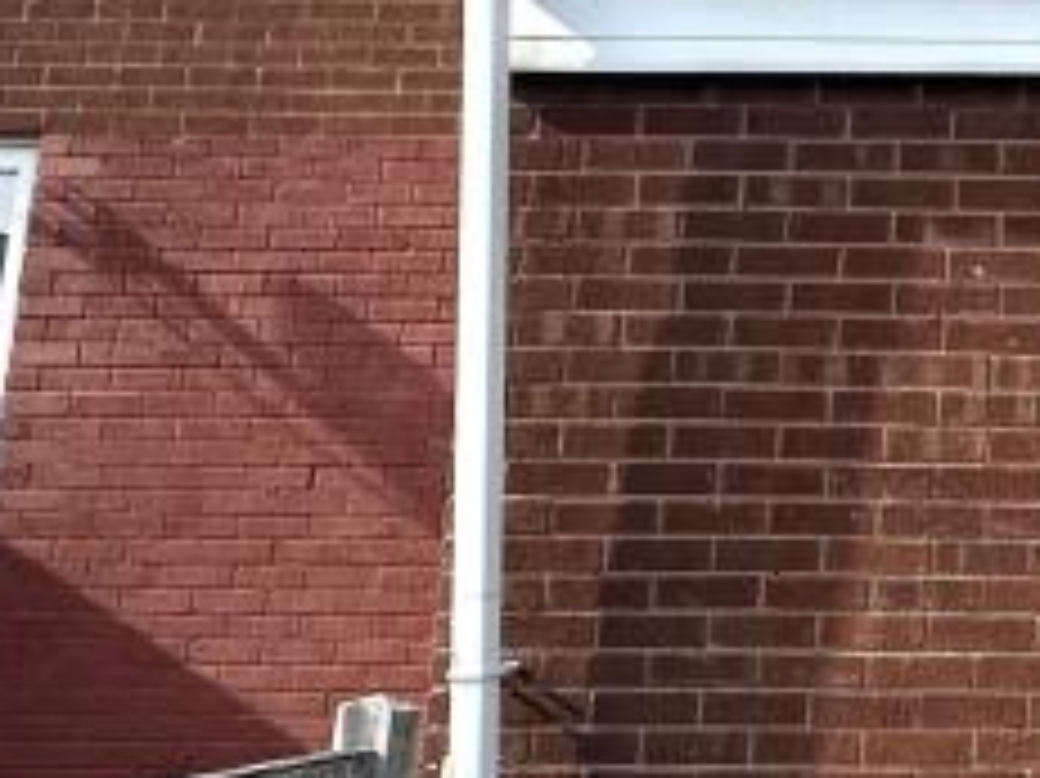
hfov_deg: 24.6
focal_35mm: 62
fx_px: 1862
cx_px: 1535
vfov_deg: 23.5
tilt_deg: +9.2
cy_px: 247
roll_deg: -1.1
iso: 40
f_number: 2.2
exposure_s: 1/774
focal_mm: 2.22
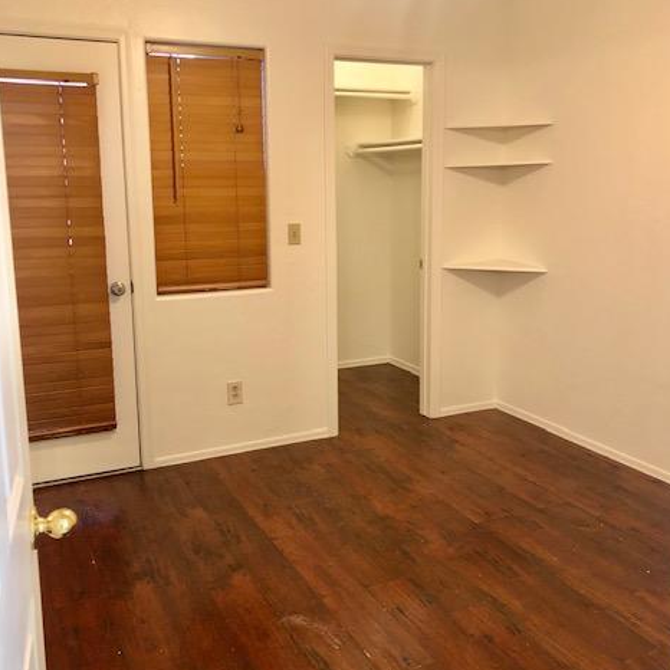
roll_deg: +0.0
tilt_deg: -9.3
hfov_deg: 48.4
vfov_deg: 48.4
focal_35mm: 34
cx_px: 341
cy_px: 312
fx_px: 745
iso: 40
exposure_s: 1/20
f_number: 1.8
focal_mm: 3.99
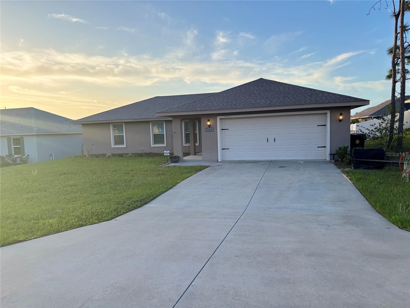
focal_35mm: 26
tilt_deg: -4.4
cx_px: 205
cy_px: 154
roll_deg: +1.2
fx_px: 308
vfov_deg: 53.1
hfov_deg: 67.3
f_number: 1.6
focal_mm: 5.96
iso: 50
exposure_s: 1/1139
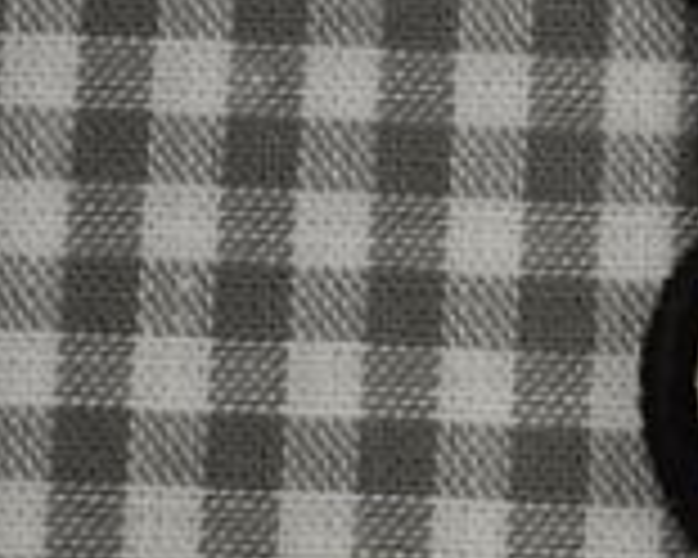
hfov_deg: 6.2
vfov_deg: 5.1
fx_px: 6301
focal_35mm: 305
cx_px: 1265
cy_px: 466
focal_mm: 42
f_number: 5.3
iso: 450
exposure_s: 1/60
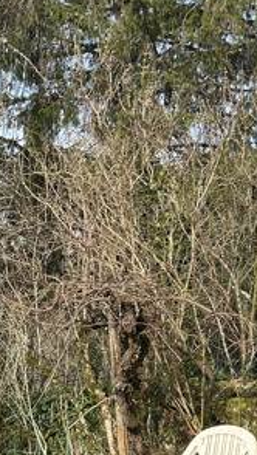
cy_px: 404
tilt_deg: -3.5
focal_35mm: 77
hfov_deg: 14.6
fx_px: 930
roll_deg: +0.7
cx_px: -132
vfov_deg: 26.6
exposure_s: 1/2123
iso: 50
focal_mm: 5.7
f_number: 1.5
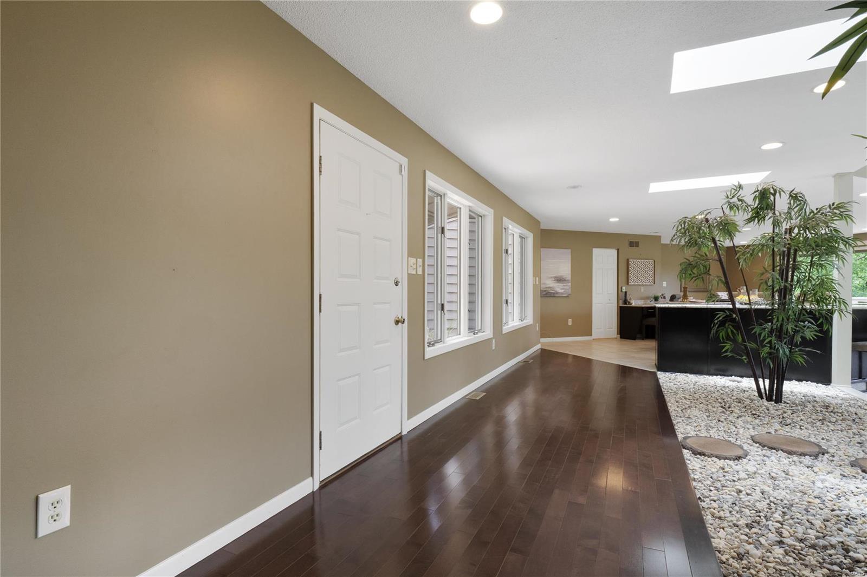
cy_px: 288
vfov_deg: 73.7
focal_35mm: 16
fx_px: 385
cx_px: 434
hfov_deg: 96.7
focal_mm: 8
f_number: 8
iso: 400
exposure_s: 1/10
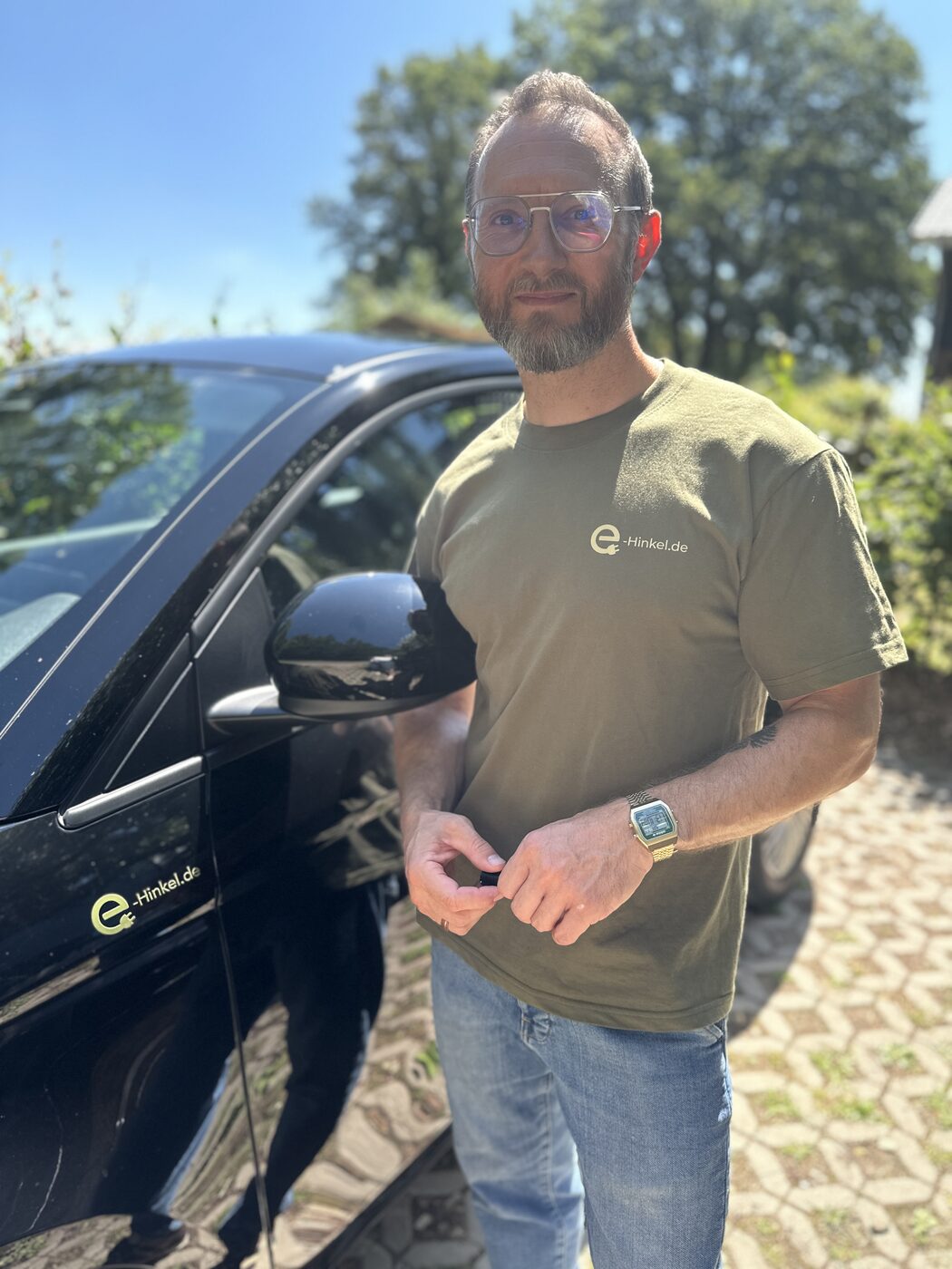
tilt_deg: -10.5
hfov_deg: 56.8
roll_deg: -2.3
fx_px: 880
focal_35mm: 24
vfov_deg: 71.6
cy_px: 634
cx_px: 476
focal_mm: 6.86
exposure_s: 1/864
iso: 80
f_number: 1.78
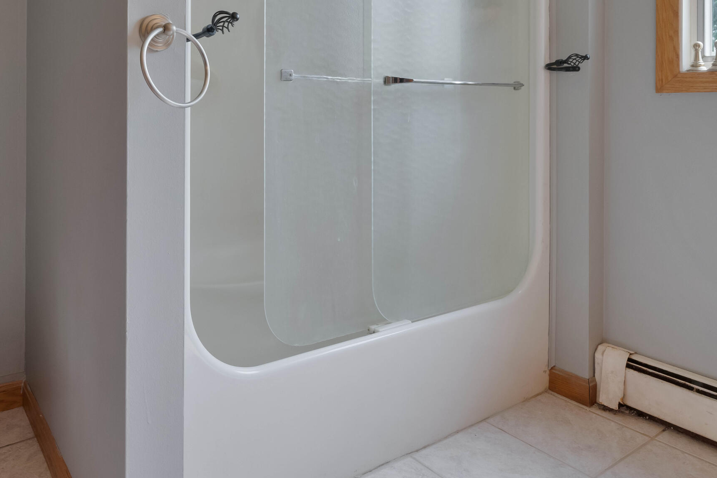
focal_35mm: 28
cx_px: 259
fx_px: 558
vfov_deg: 44.8
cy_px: 116
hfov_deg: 64.3
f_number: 8
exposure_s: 1/200
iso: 800
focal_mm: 16
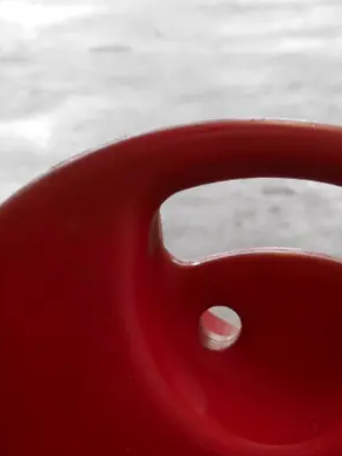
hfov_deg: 10.1
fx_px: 1934
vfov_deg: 13.0
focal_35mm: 147
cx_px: 306
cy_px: 579
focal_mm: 28
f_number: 5.5
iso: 3200
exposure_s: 1/250
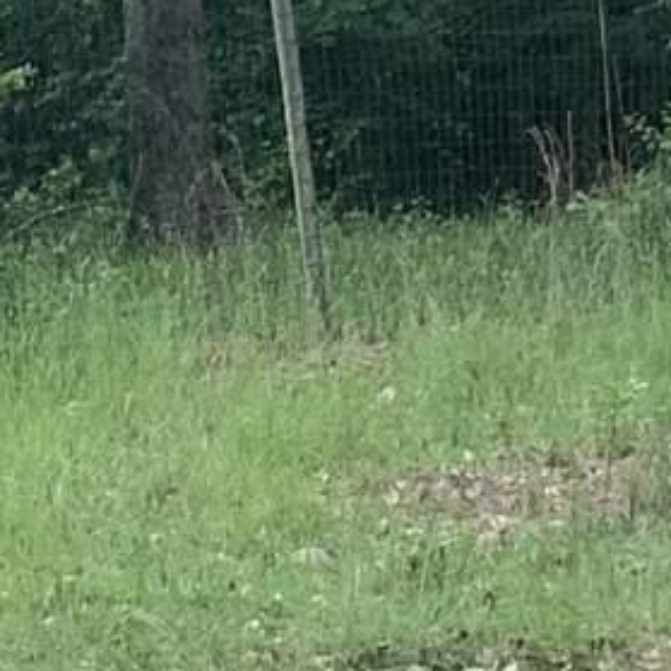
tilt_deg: -1.8
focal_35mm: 190
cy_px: 303
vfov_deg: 9.2
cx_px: 418
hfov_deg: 9.2
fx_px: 4167
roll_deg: +3.5
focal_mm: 4.25
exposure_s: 1/75
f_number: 1.8
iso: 100
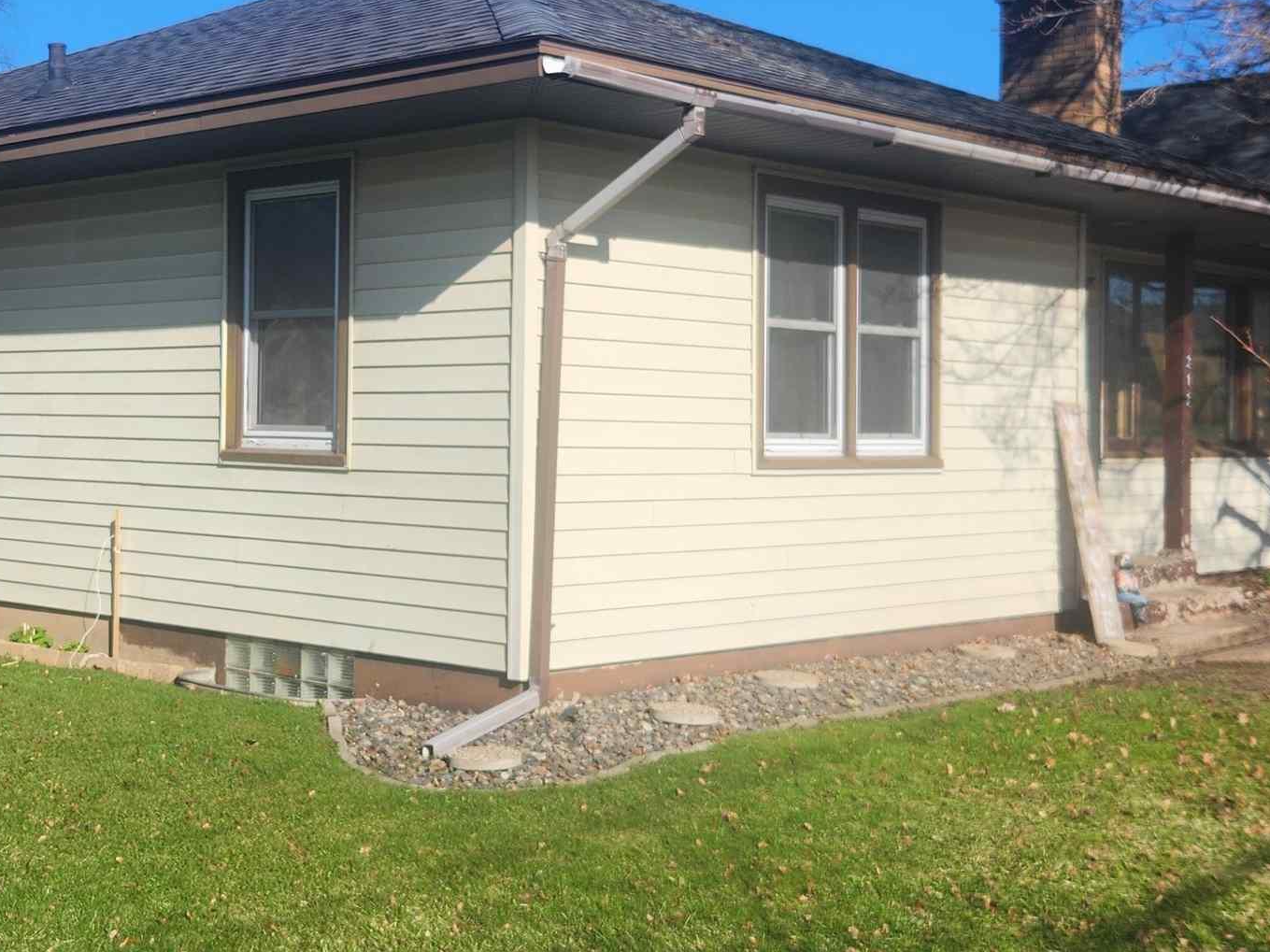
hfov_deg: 36.2
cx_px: 363
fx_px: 1908
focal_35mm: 52
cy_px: 355
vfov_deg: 27.9
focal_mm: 5.4
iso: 20
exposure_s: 1/1864
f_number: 1.8
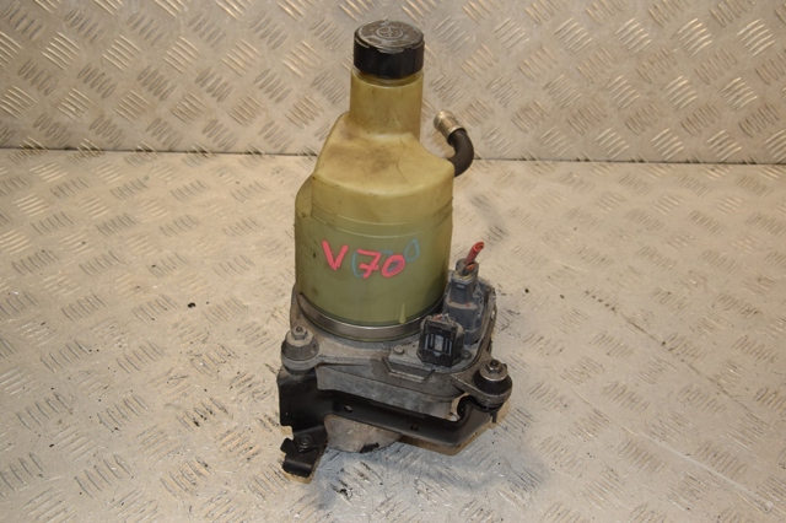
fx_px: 982
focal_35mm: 45
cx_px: 393
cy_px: 262
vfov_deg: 29.8
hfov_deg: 43.6
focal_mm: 30
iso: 800
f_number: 8
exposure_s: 1/200
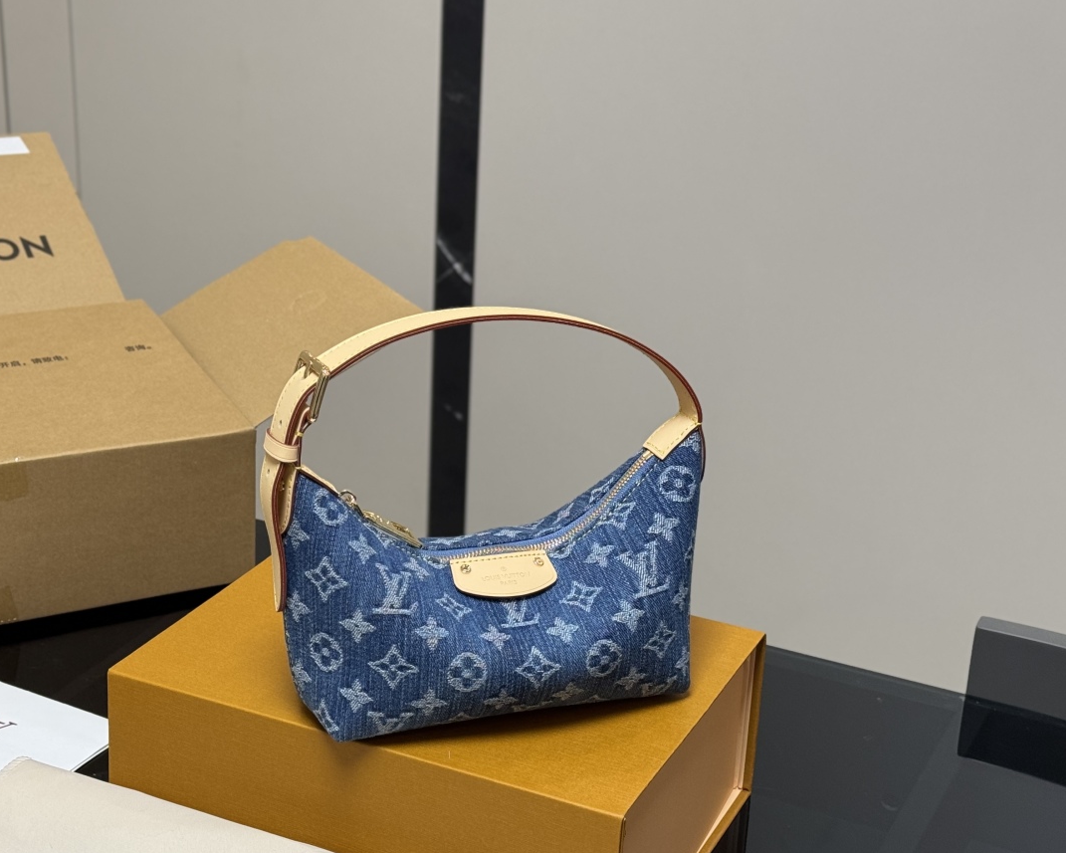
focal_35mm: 63
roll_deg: -1.7
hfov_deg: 30.0
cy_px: 502
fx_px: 1988
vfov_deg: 24.2
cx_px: 465
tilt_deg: -24.0
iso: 100
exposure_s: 1/60
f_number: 1.78
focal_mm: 6.76
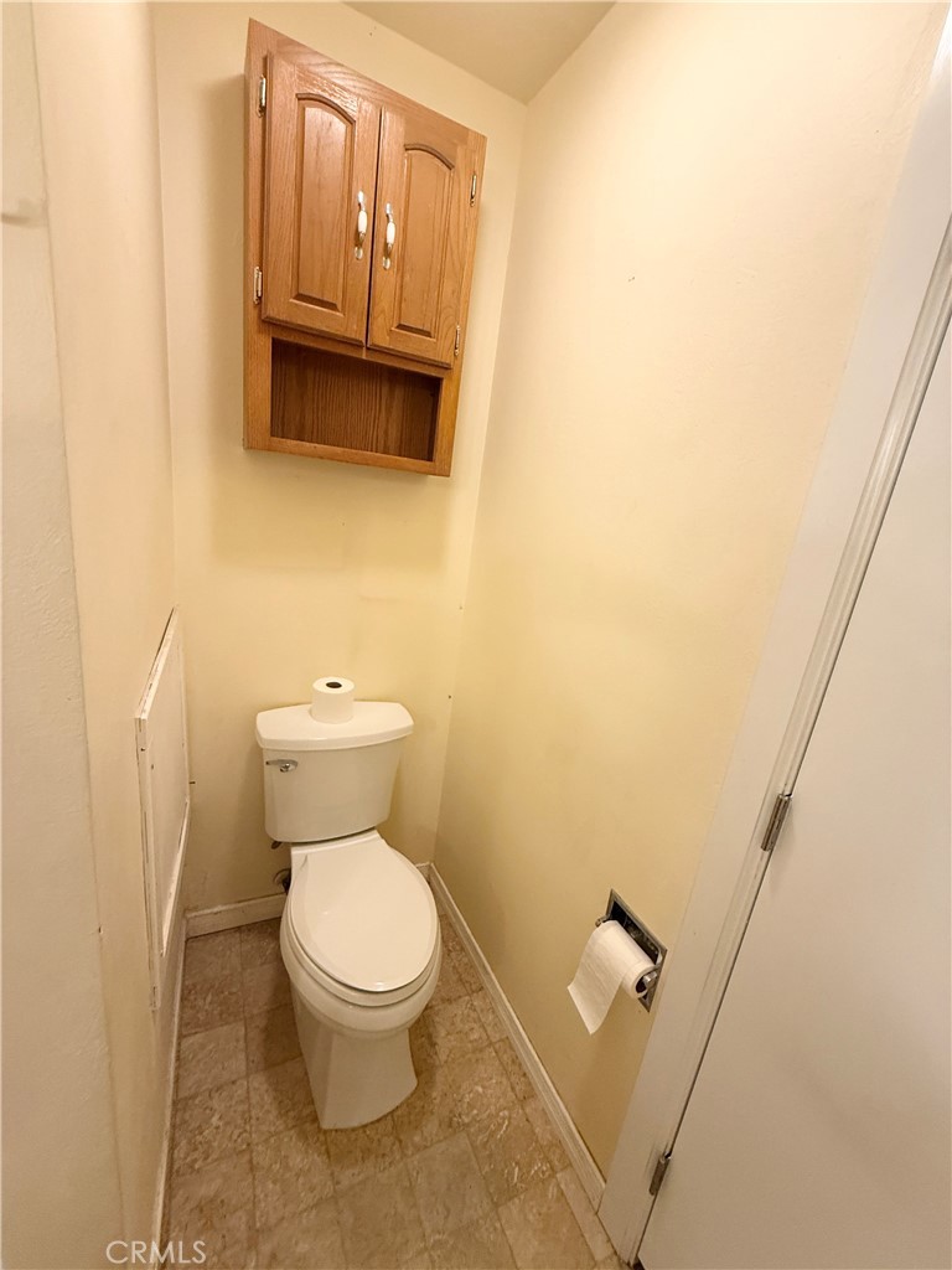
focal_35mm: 14
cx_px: 476
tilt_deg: -13.9
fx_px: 513
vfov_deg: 102.1
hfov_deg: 85.7
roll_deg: -7.7
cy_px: 635
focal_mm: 2.22
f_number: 2.2
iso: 250
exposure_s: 1/120
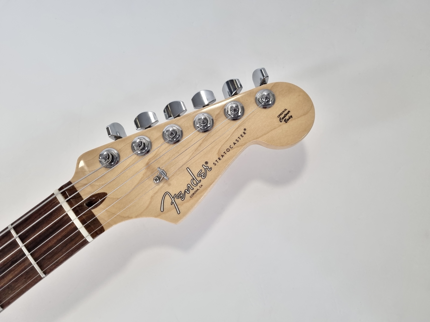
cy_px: 161
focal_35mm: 26
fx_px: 323
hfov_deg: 67.3
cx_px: 215
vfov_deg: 53.1
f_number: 1.8
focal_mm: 5.4
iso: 125
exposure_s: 1/100
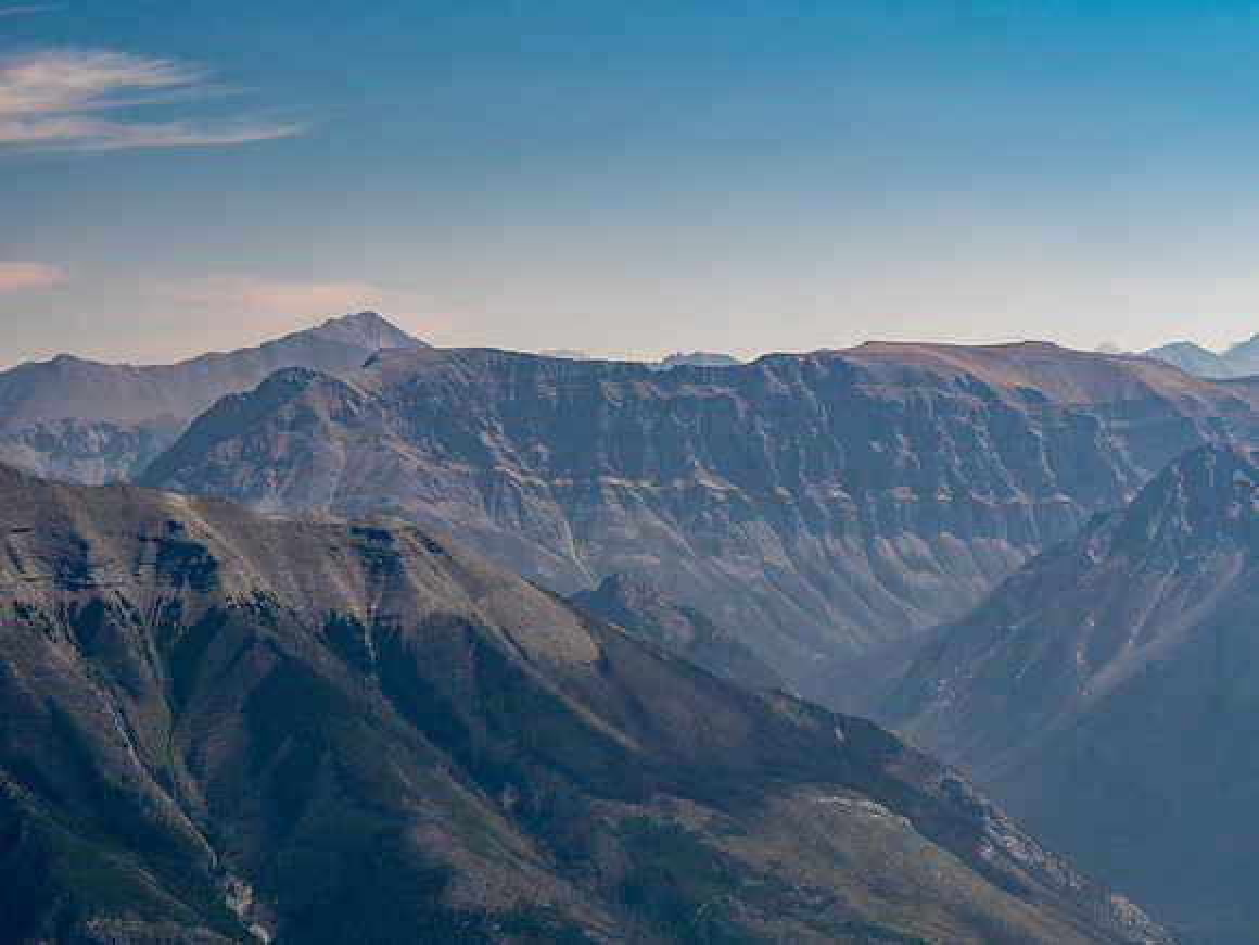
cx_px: 630
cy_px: 472
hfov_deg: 12.7
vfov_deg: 9.5
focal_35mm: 156
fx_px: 5674
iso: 200
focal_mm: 78
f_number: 8
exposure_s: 1/400
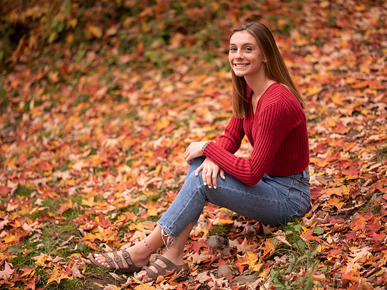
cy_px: 145
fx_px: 1039
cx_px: 209
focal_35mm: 93
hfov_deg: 21.1
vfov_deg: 15.9
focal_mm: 85
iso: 100
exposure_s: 1/500
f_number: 1.8
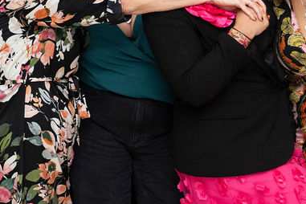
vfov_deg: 10.9
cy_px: 110
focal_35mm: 126
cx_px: 279
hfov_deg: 16.0
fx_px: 1071
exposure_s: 1/250
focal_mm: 25.5
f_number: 3.2
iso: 1250
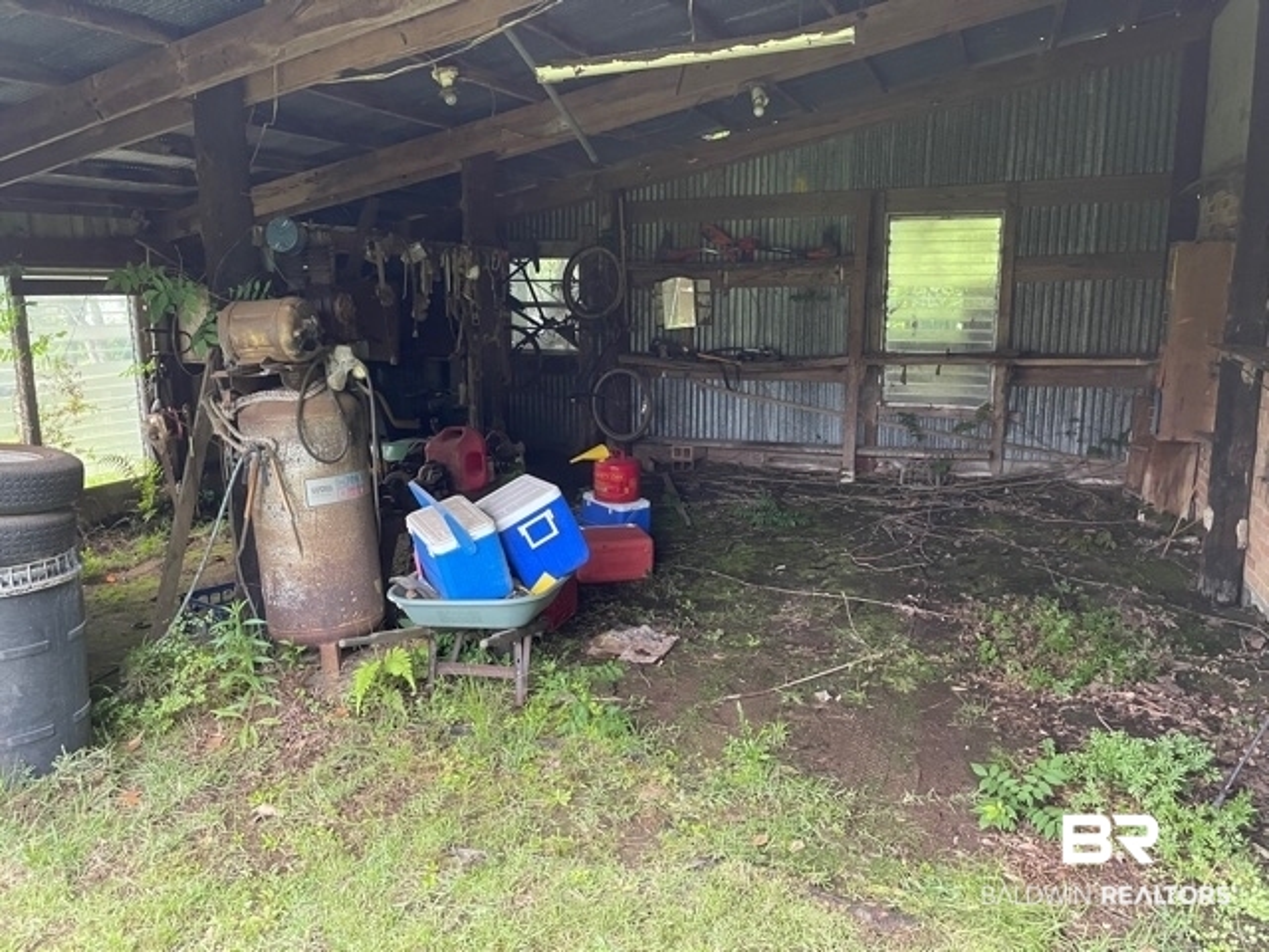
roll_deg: +0.2
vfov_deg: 53.1
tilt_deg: -11.0
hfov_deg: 67.3
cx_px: 634
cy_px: 476
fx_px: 953
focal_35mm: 26
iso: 500
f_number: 1.6
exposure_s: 1/44
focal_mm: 5.1
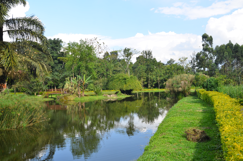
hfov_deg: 53.2
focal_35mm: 36
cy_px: 80
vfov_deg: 36.7
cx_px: 122
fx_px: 242
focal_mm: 24
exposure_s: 1/125
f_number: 7.1
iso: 100
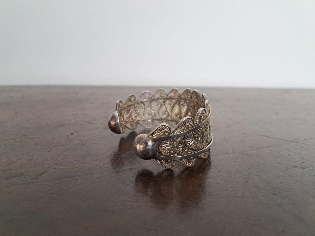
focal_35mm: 24
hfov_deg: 71.6
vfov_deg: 56.8
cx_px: 158
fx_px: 218
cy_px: 118
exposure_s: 1/50
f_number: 1.8
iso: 200
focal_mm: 5.23
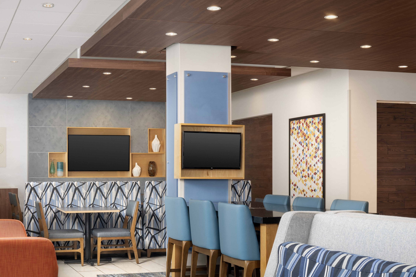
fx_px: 647
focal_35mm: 56
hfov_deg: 35.2
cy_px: 175
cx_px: 127
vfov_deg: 24.1
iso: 200
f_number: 11
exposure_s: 2.5
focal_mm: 30
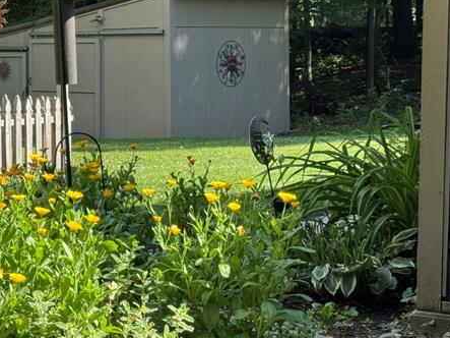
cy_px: 94
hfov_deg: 17.1
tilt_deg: -3.2
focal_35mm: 111
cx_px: -49
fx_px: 1443
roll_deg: +0.1
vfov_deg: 13.3
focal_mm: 6.76
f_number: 1.78
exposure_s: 1/1133
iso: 64
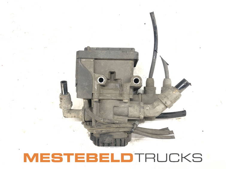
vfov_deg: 49.7
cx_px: 113
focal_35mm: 28
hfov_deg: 63.5
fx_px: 183
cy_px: 84
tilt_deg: -82.5
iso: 50
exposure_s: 1/17
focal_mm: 3.99
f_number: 1.8
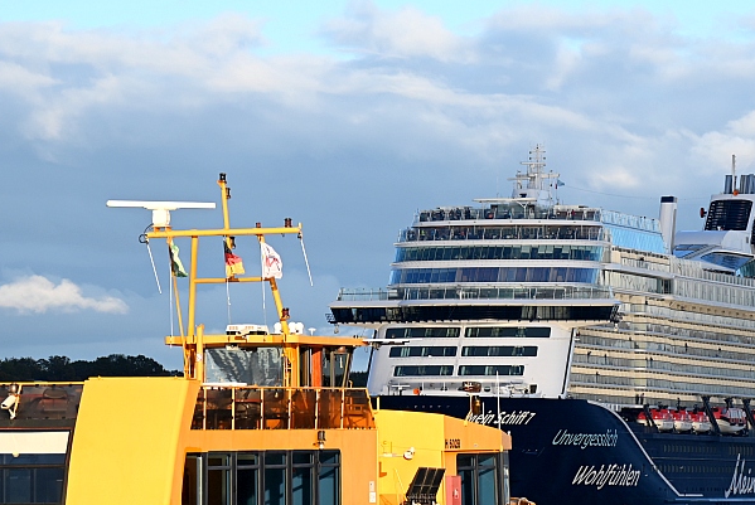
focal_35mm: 205
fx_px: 4304
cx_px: 366
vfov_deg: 6.7
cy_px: 362
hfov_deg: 10.0
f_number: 5
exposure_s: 1/400
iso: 100
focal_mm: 120
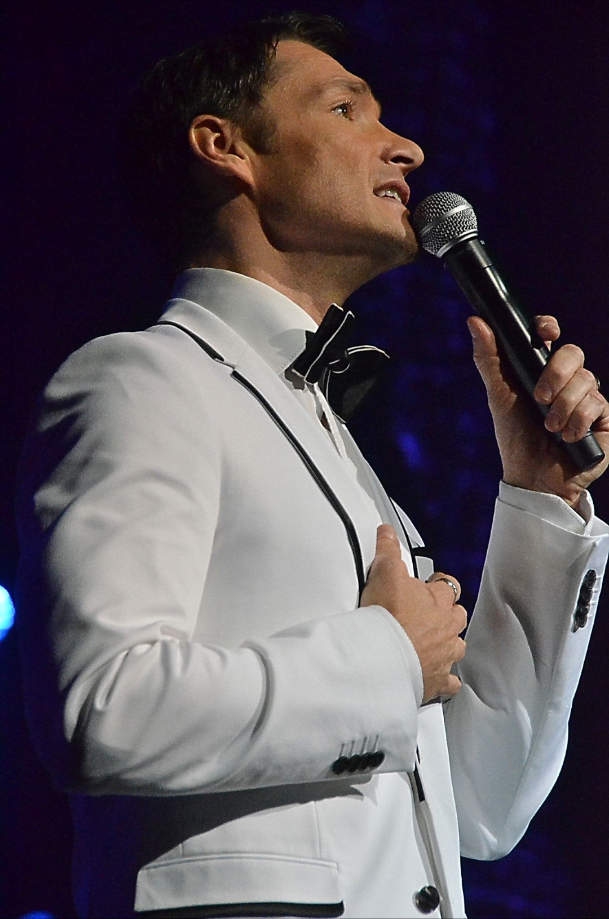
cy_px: 460
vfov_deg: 8.1
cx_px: 304
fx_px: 6501
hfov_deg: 5.4
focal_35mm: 255
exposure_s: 1/500
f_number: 8
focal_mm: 170
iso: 6400
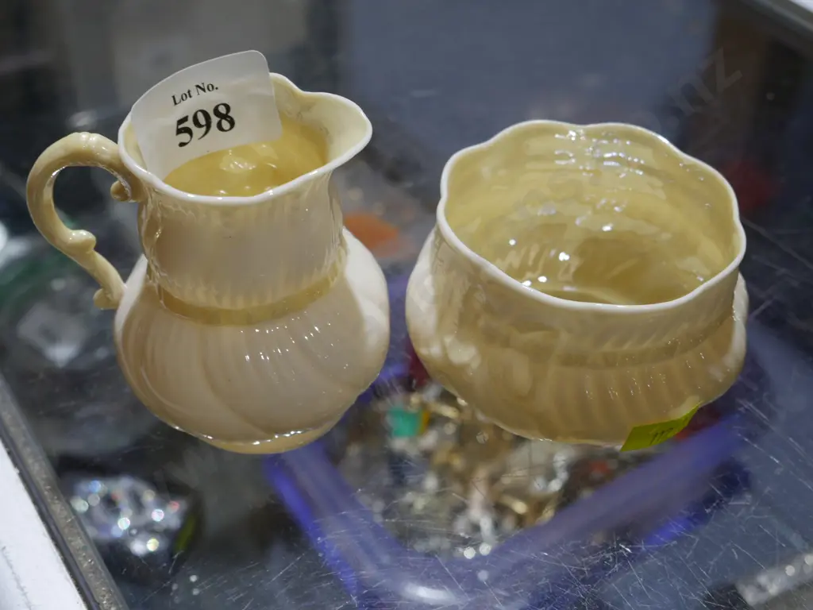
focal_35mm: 48
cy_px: 305
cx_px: 406
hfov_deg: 39.7
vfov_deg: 30.3
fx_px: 1127
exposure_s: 1/60
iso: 400
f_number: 5.6
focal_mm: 24
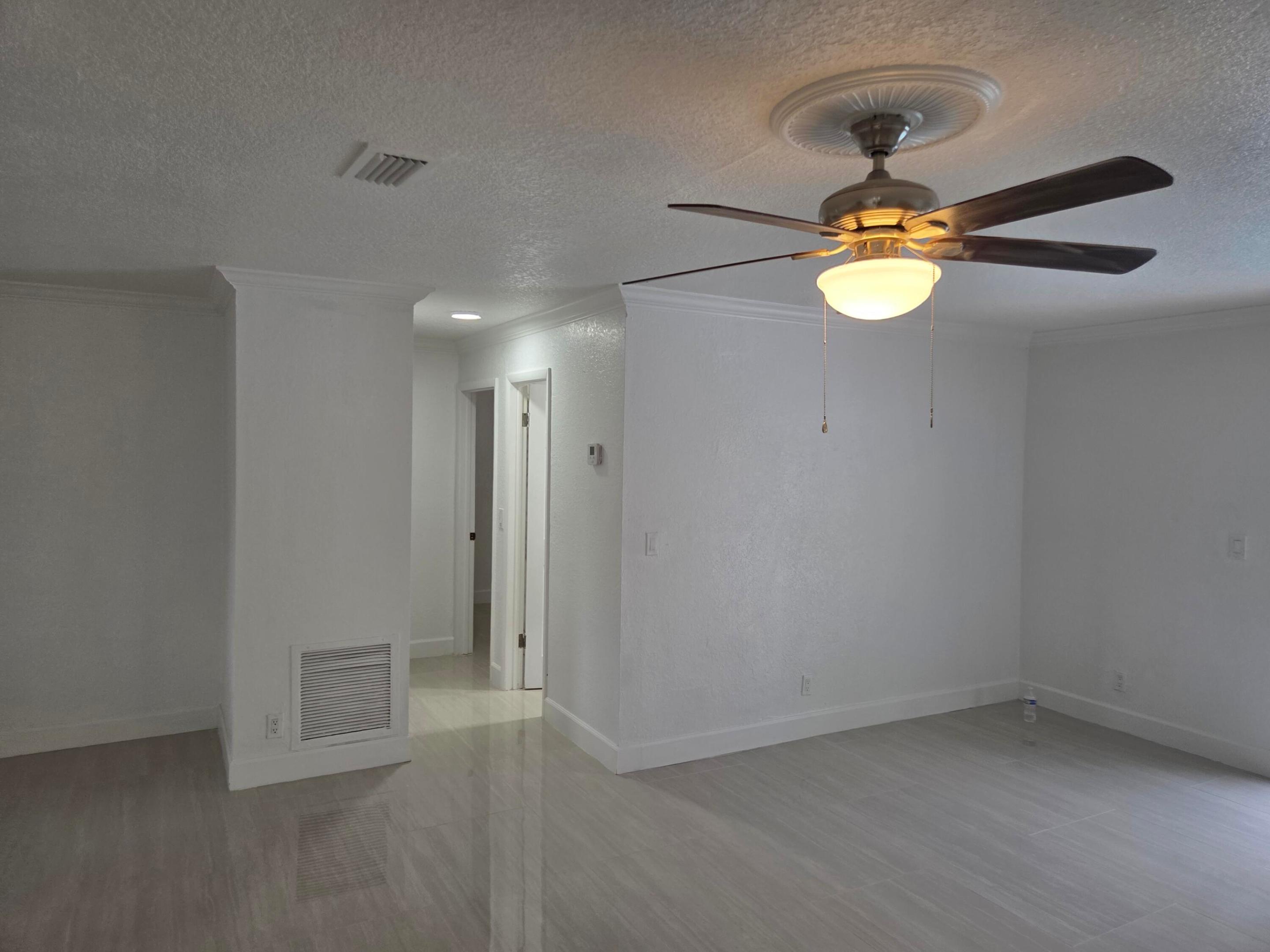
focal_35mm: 23
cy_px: 476
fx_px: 844
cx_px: 635
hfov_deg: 73.9
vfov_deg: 58.9
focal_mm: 5.4
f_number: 1.8
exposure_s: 1/120
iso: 125
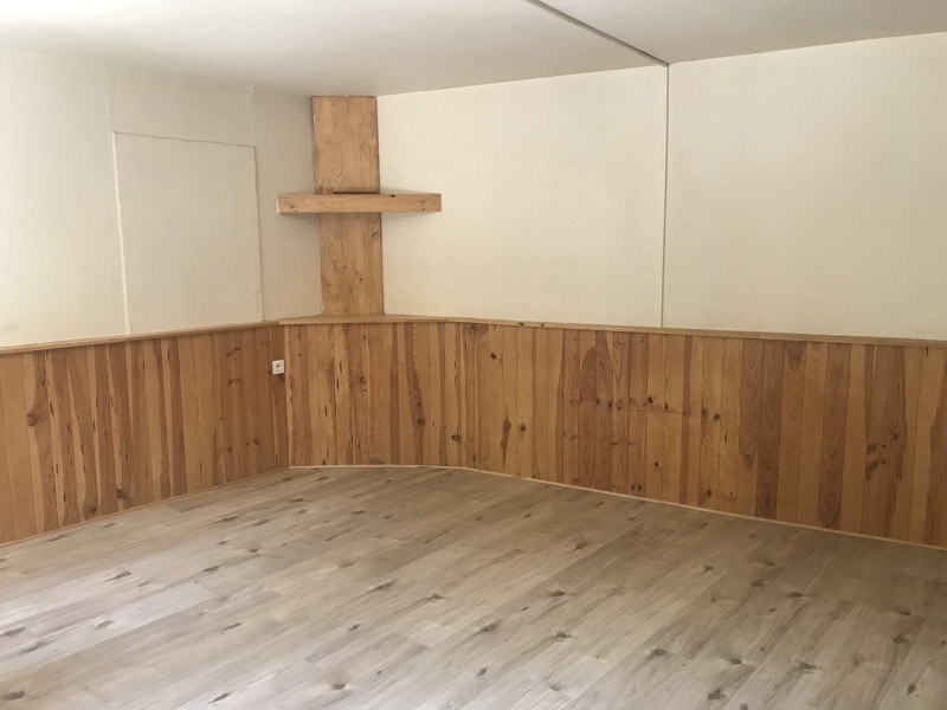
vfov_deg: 49.7
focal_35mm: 28
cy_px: 355
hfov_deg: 63.4
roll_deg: -0.5
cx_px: 474
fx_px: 766
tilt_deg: -8.4
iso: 32
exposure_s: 1/25
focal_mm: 3.99
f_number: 1.8
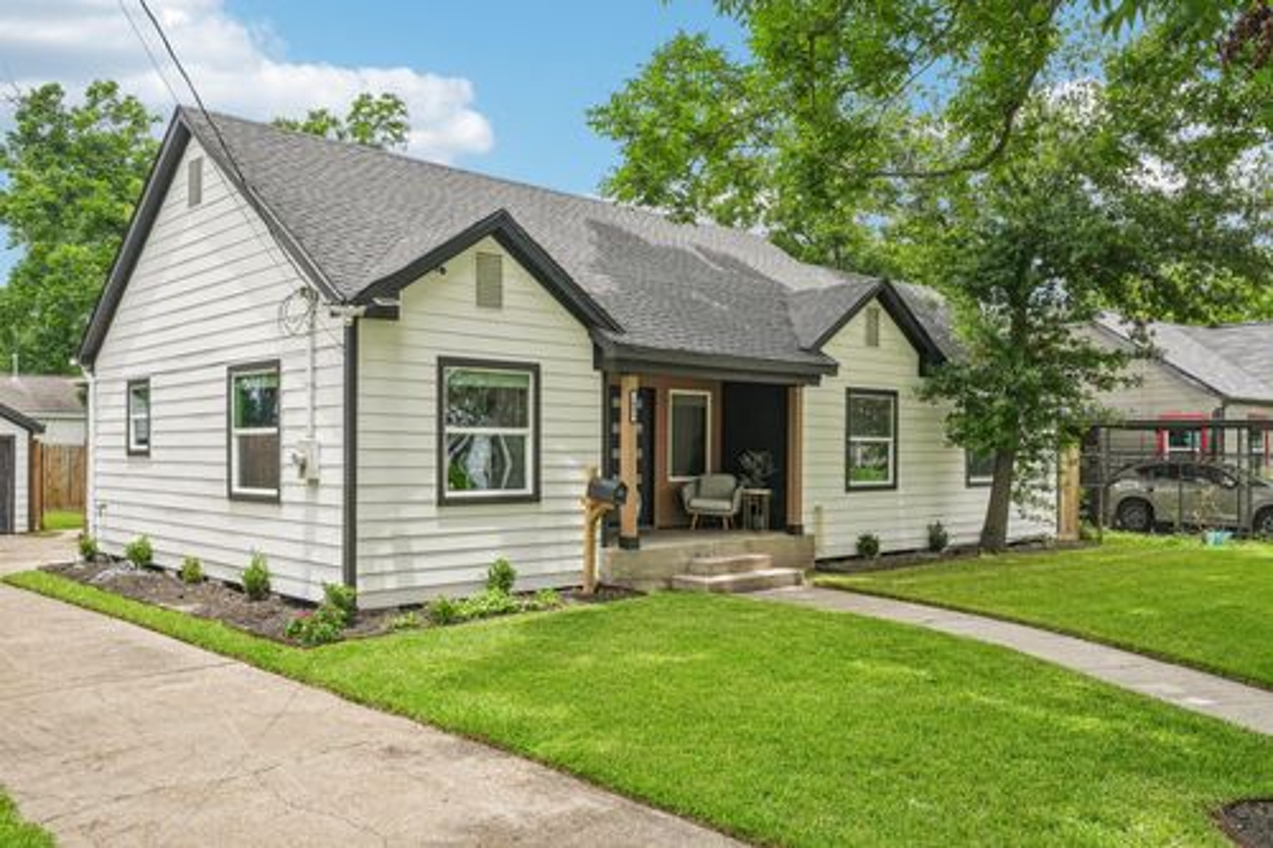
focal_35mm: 30
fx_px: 1060
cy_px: 424
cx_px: 636
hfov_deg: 61.9
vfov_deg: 43.6
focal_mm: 30
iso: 400
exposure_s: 1/350
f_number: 8
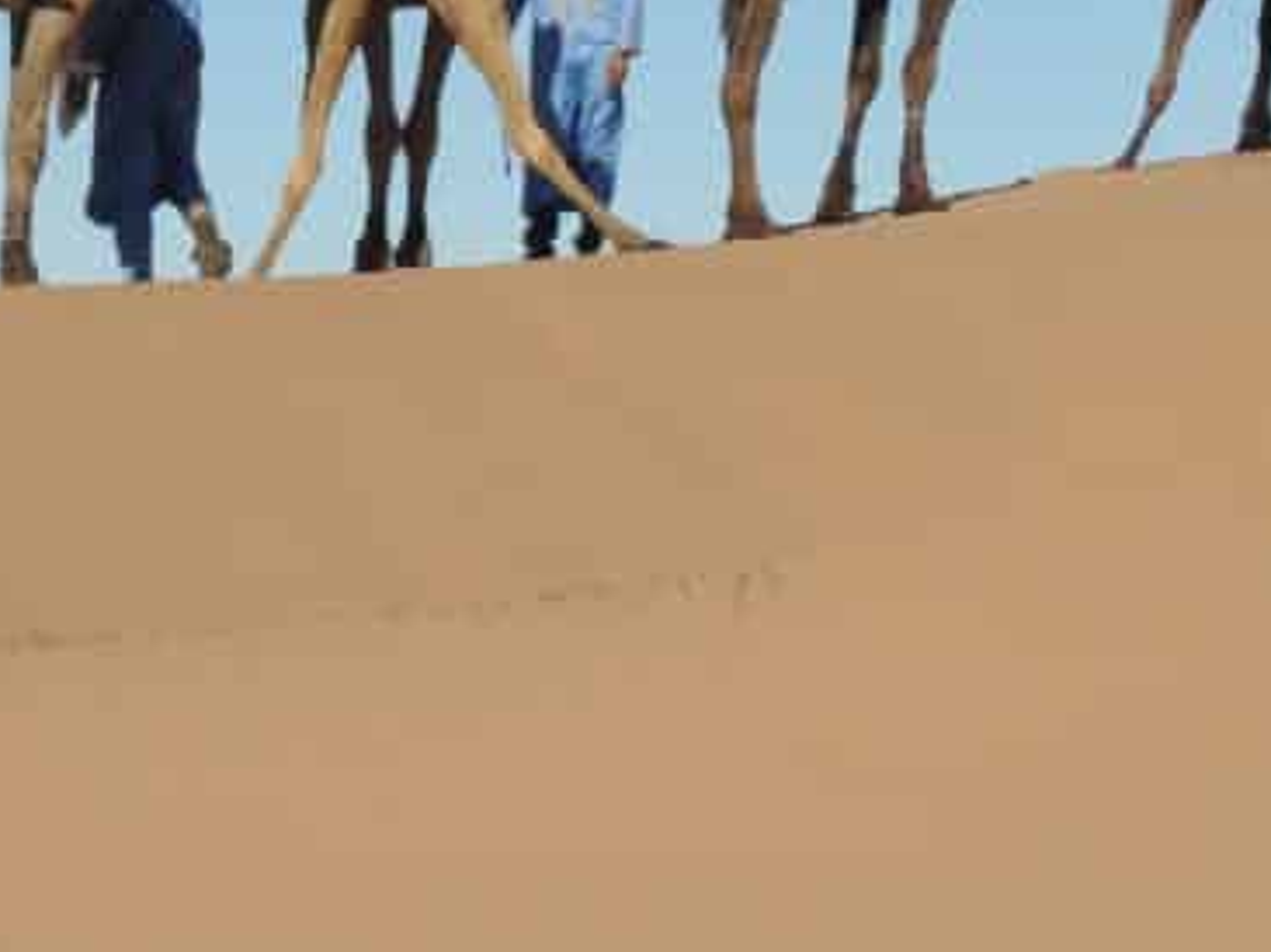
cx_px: 260
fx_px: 5651
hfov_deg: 12.8
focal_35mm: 154
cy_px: -177
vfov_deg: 9.5
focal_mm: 9.8
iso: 100
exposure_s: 1/320
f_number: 8.2
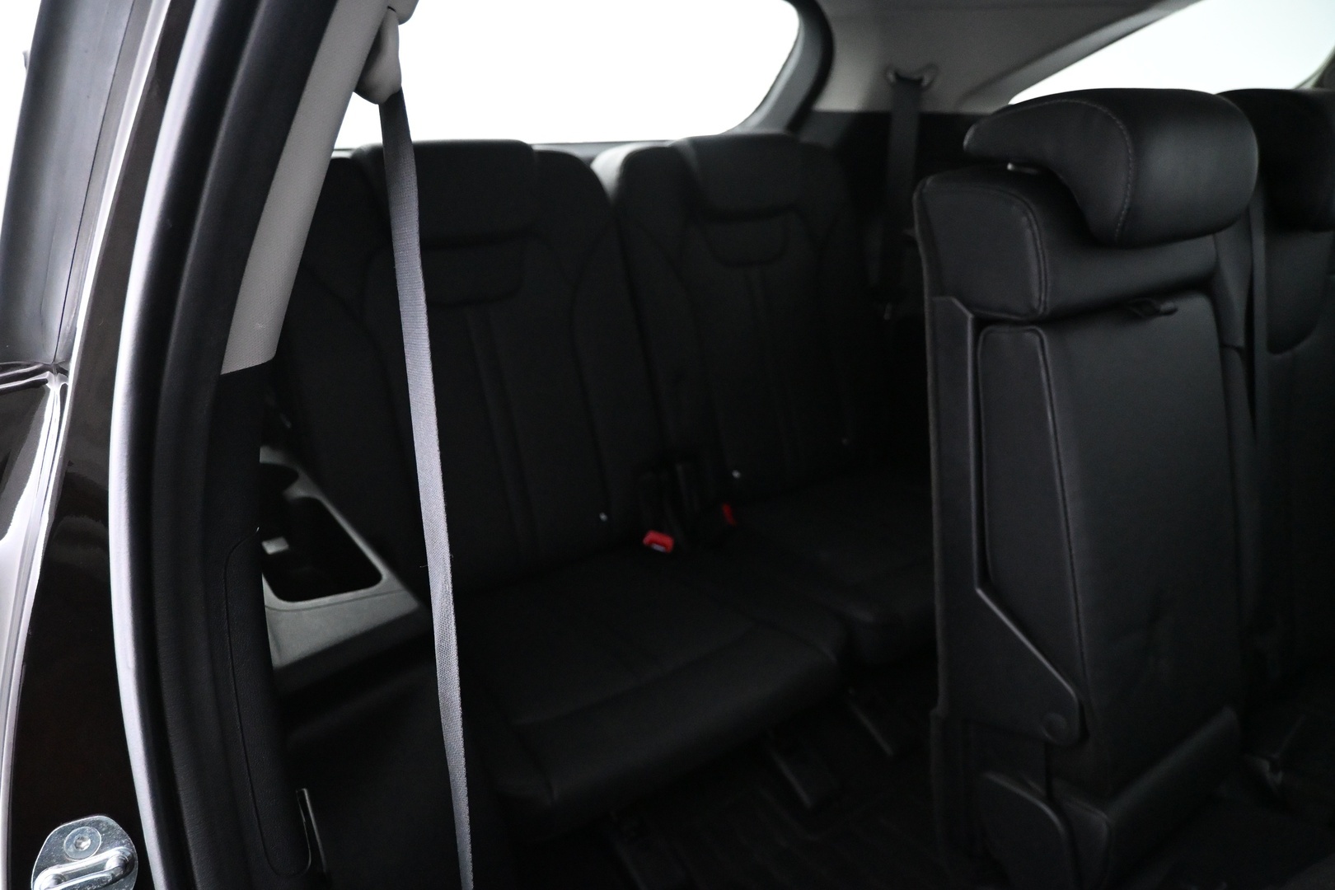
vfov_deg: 53.1
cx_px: 668
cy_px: 445
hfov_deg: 73.7
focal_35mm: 24
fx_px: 890
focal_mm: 16
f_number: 3.5
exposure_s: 1/25
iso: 5600
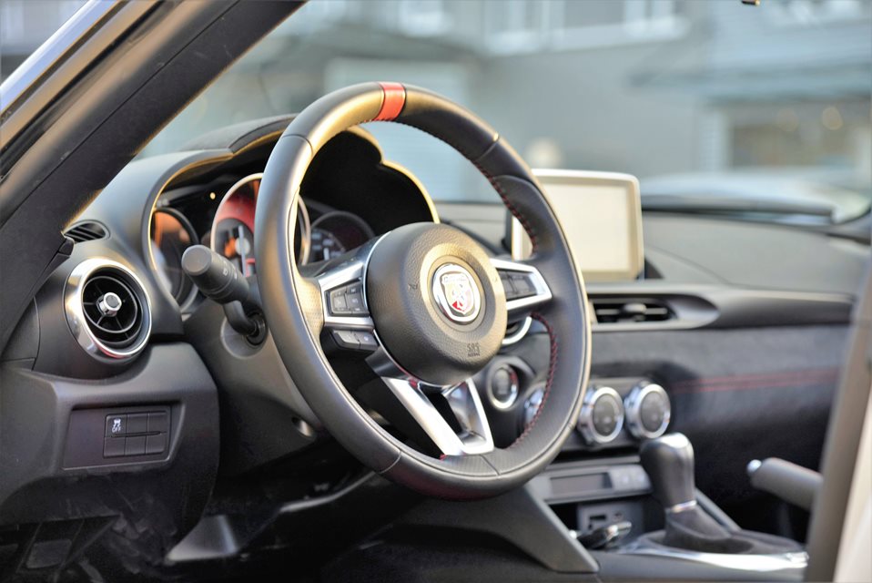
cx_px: 436
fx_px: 2230
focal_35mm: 92
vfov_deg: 14.9
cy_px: 292
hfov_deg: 22.1
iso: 400
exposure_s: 1/80
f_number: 4.5
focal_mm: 92
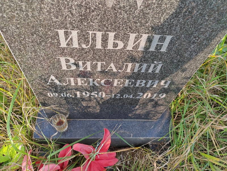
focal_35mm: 27
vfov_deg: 51.4
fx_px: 177
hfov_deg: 65.3
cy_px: 86
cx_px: 114
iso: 100
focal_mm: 5.52
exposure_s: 1/210
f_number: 1.9
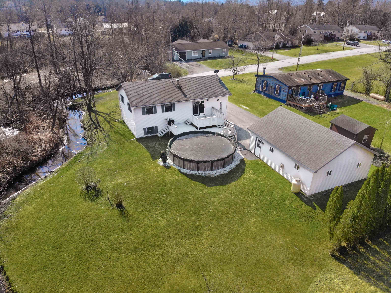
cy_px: 146
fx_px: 271
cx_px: 196
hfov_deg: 71.6
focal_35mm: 24
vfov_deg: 56.8
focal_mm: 4.5
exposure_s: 1/35
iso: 100
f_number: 2.8
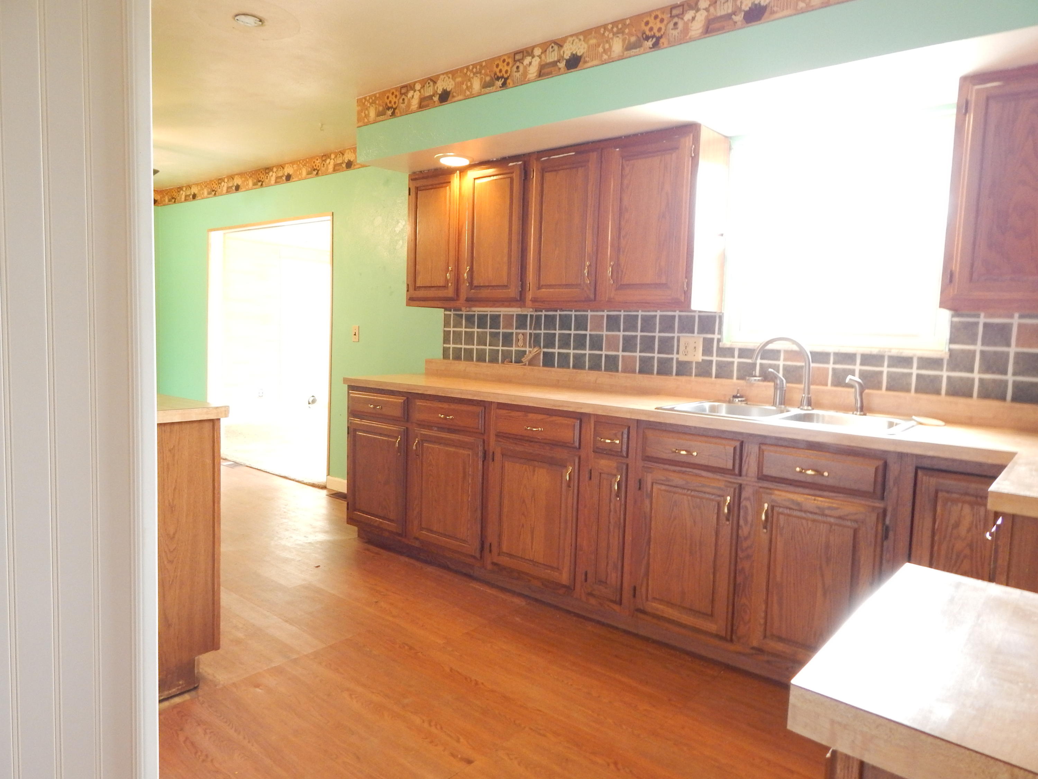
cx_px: 519
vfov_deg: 61.1
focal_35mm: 22
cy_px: 390
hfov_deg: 76.4
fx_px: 660
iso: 400
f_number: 3
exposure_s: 1/15
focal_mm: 4
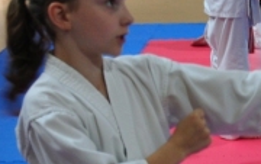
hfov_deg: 11.3
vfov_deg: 7.4
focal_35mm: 176
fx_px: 1253
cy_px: 200
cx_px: 410
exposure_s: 1/10
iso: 500
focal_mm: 26
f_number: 4.5
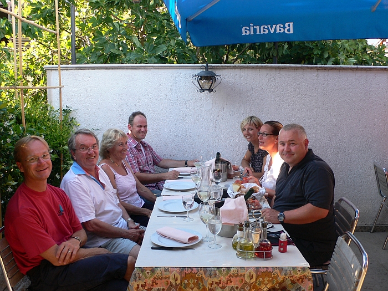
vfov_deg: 41.8
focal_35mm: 34
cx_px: 194
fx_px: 381
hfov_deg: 54.0
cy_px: 146
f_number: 2.8
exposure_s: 1/60
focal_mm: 6.3
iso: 80
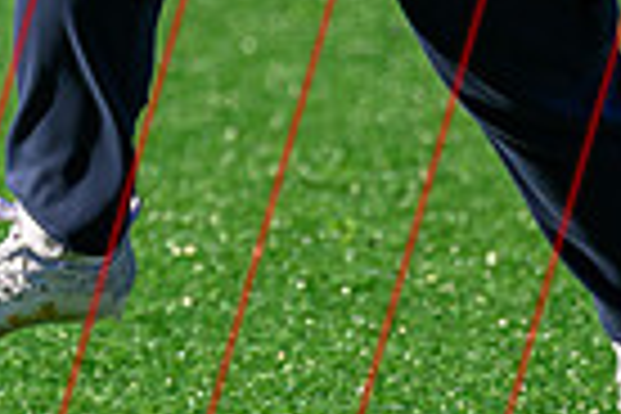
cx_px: -287
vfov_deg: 0.9
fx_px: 25873
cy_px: 273
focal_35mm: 1500
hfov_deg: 1.4
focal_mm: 200
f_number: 4
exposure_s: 1/1600
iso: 280
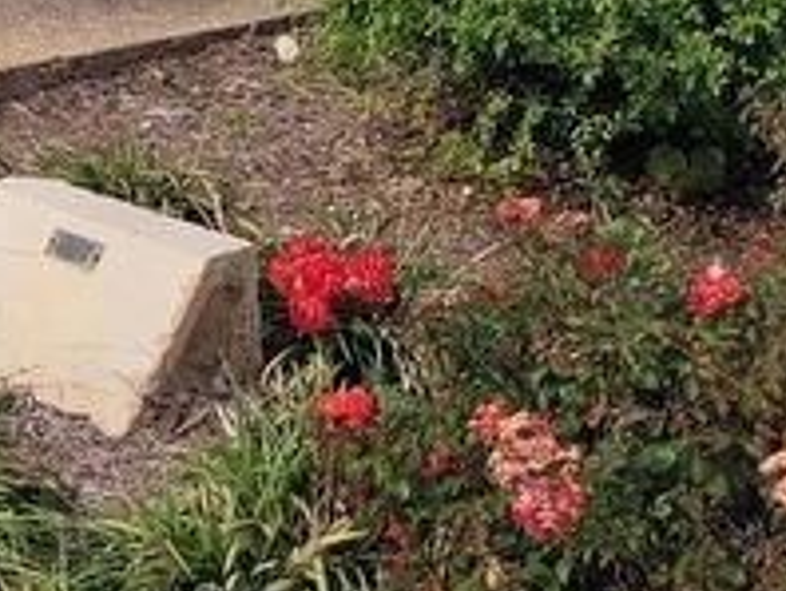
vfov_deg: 12.6
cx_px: -659
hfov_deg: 15.8
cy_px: -539
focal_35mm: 105
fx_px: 2387
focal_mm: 5.4
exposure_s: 1/1930
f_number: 1.8
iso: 40
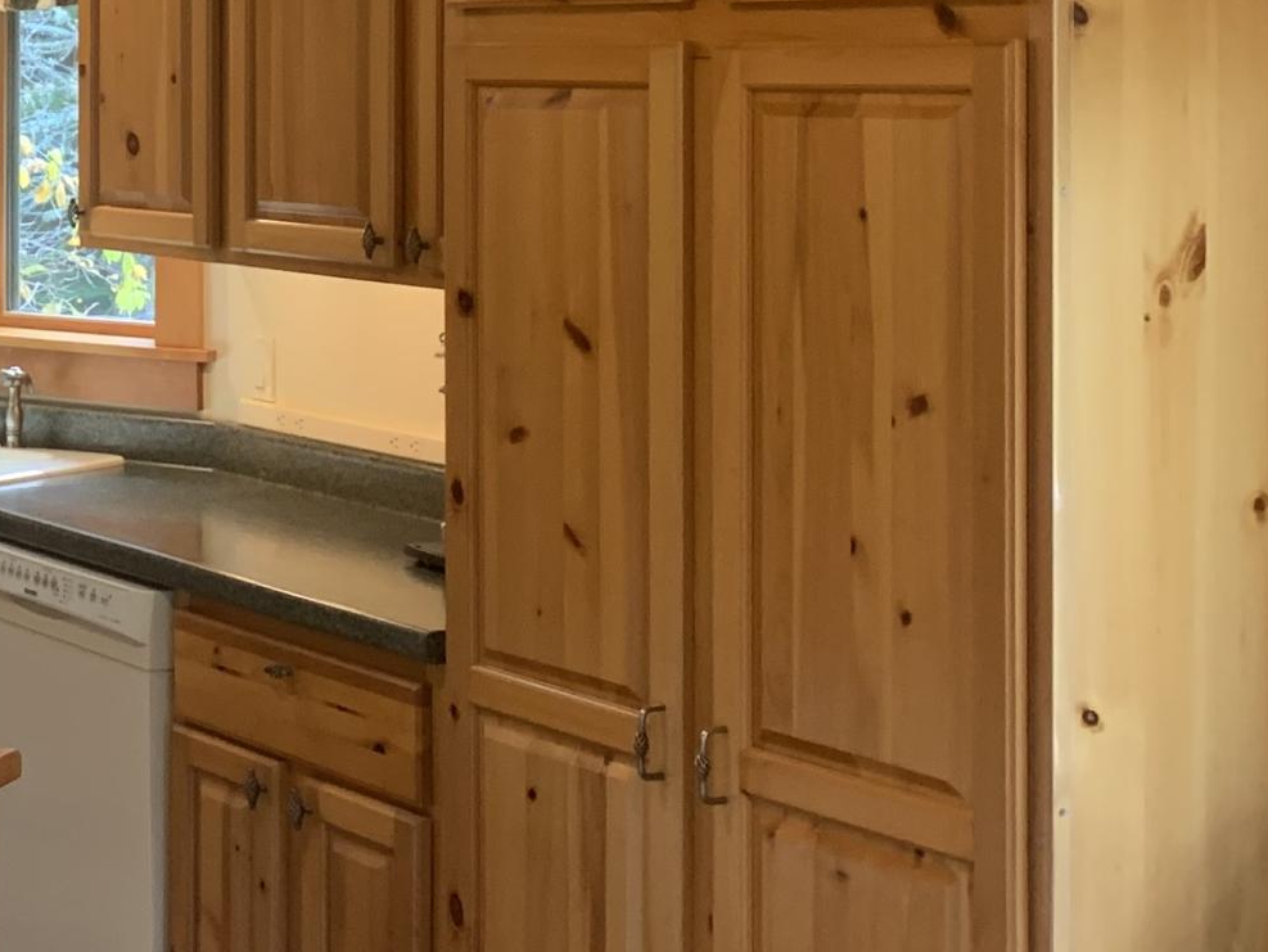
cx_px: -326
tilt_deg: +0.9
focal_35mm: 79
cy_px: 64
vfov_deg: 18.3
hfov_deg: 22.4
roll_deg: -0.9
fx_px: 2895
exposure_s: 1/60
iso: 200
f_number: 1.8
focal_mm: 4.25
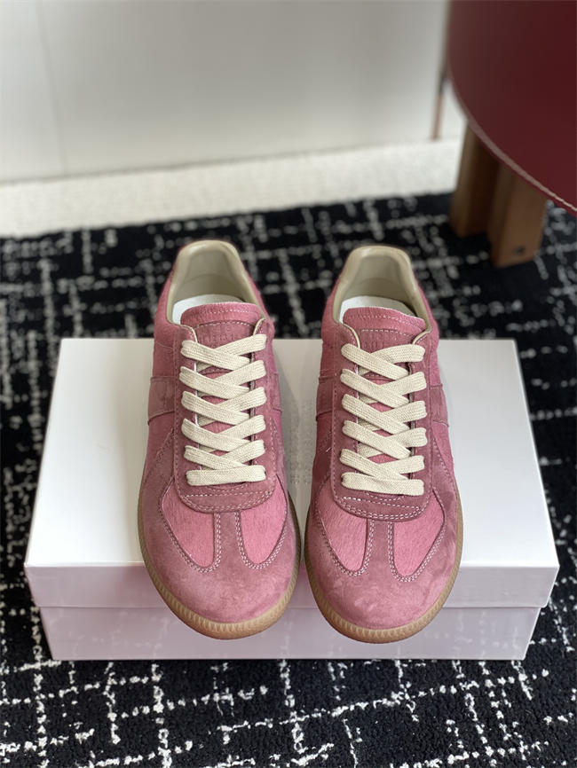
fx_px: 1155
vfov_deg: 36.8
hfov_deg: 28.0
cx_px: 288
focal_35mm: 52
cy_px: 384
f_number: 2
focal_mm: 6
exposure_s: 1/122
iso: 25
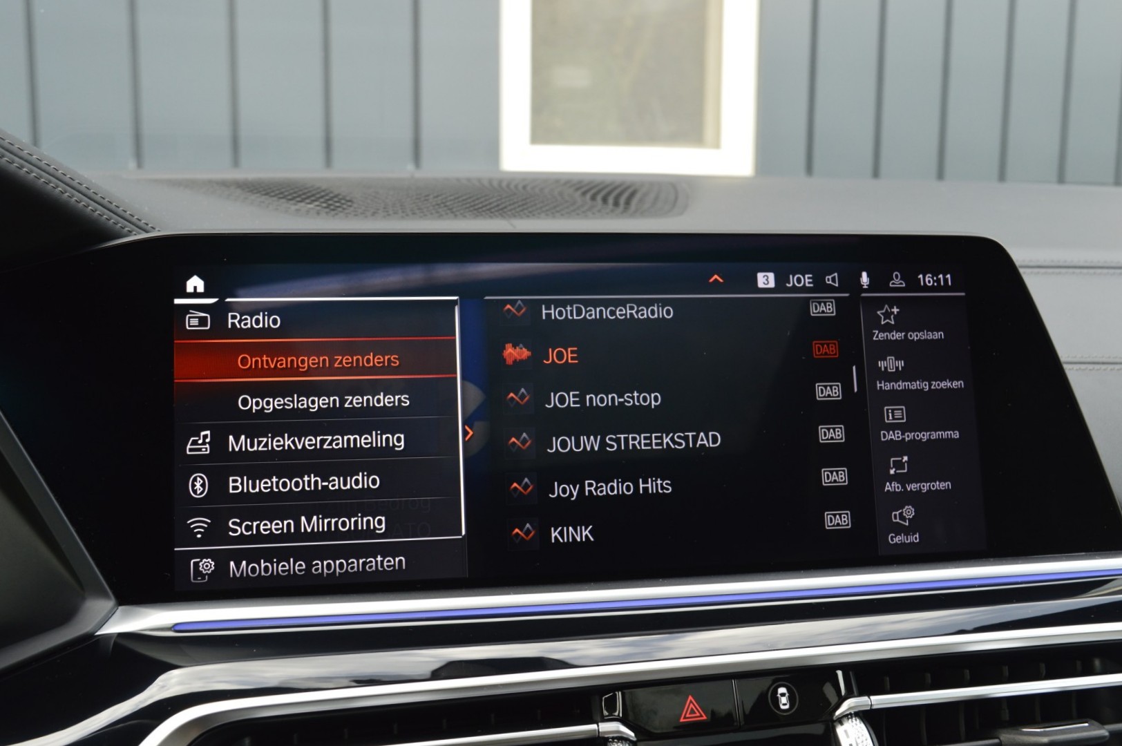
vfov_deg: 36.8
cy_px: 373
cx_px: 561
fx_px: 1121
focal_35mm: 36
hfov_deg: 53.2
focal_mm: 24
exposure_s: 1/60
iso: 560
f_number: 8
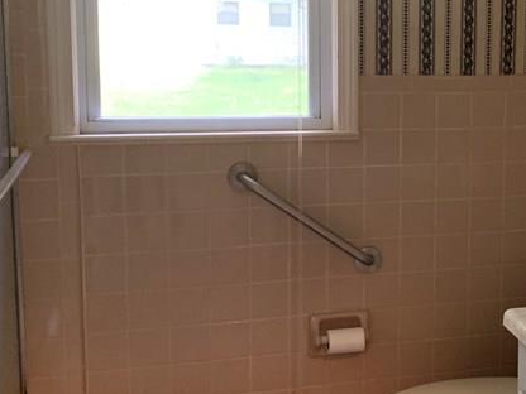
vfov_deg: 22.9
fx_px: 972
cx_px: 494
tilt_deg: -9.9
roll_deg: -0.3
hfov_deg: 28.8
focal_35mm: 64
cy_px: 157
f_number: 1.8
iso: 320
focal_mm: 4.25
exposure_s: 1/60
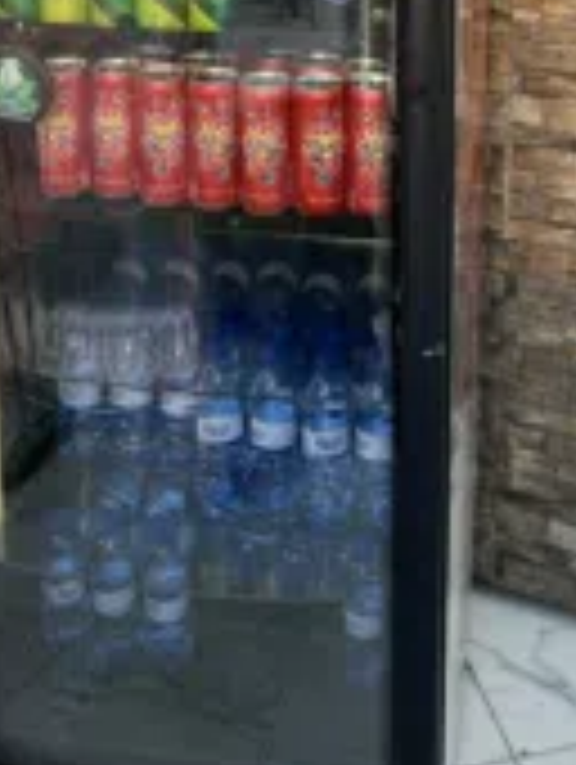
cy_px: 4
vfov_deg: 29.6
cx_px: 338
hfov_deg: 24.1
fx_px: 1350
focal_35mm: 61
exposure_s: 1/100
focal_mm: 5.7
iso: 64
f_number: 1.5
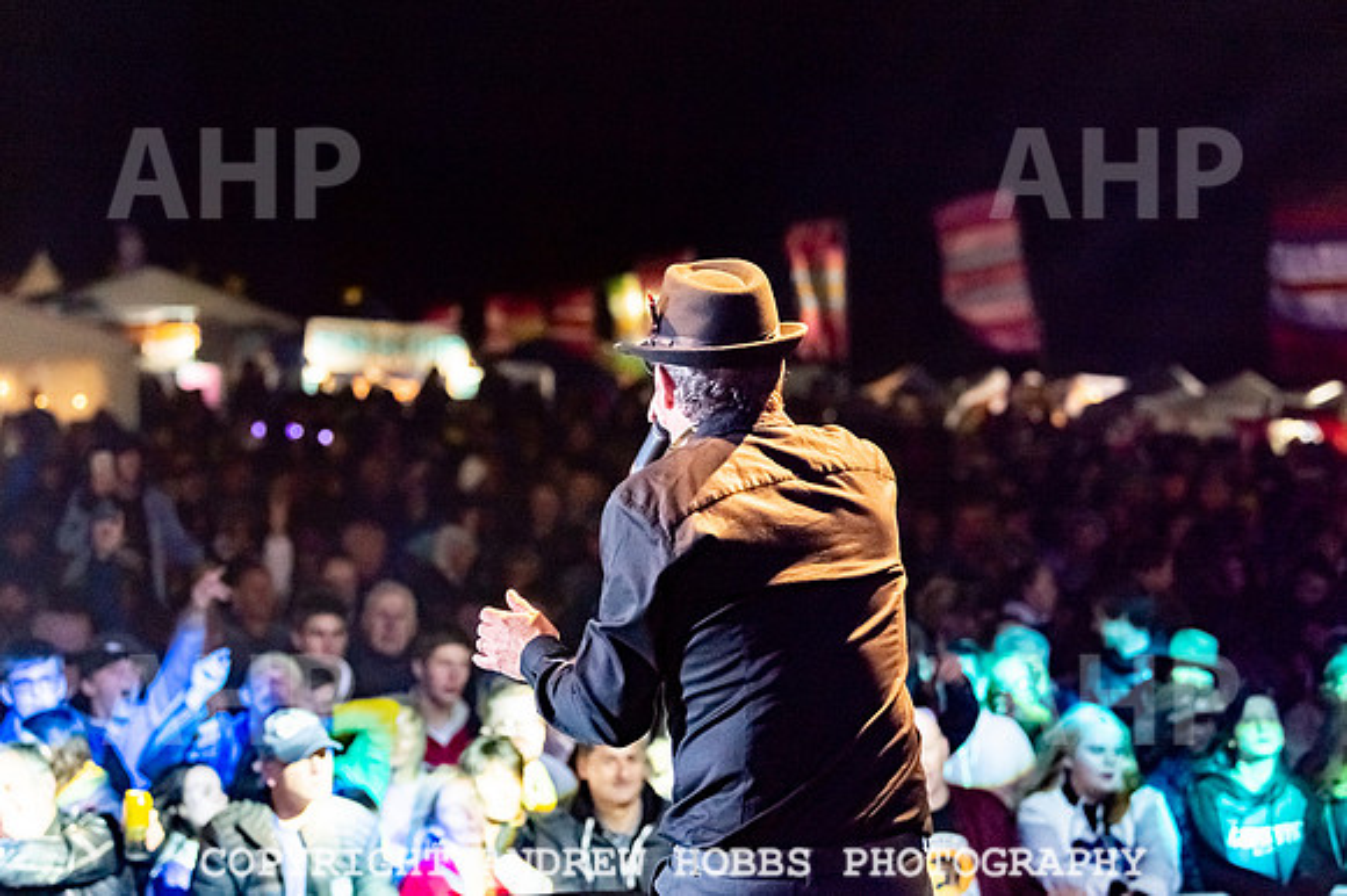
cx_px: 674
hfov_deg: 24.6
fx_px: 3087
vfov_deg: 16.5
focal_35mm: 83
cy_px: 448
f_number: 3.5
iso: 6400
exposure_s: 1/500
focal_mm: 78
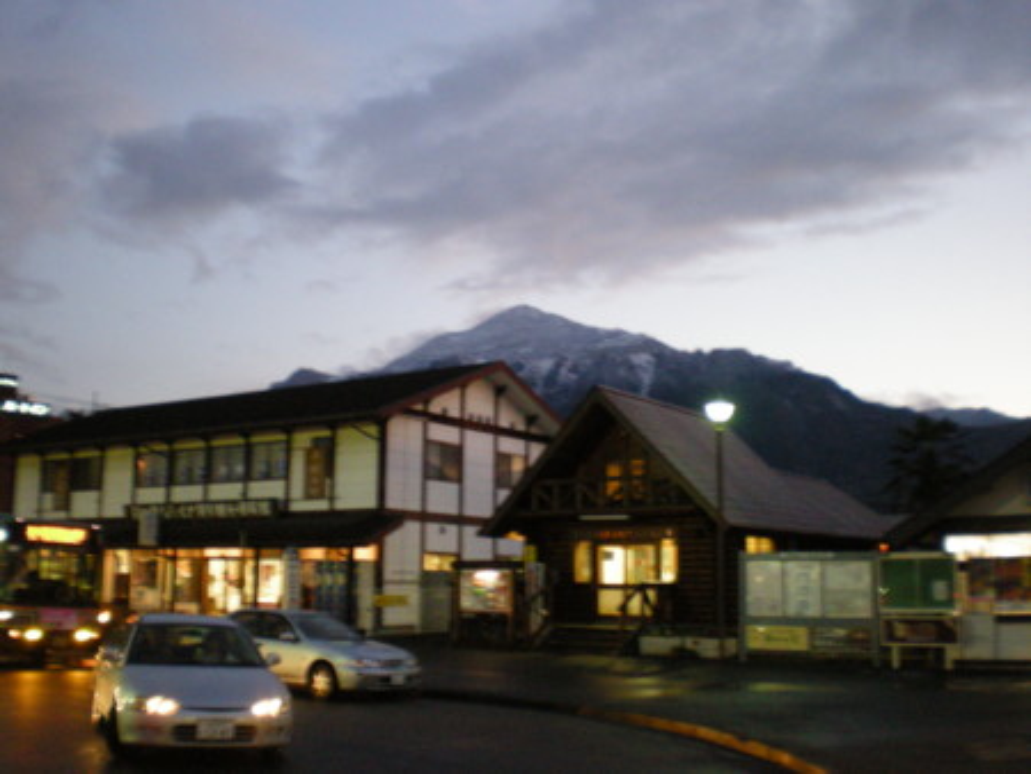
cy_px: 387
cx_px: 516
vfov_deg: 37.8
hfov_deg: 49.0
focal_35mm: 38
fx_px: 1132
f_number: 3.1
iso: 400
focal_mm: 6.3
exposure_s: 1/8
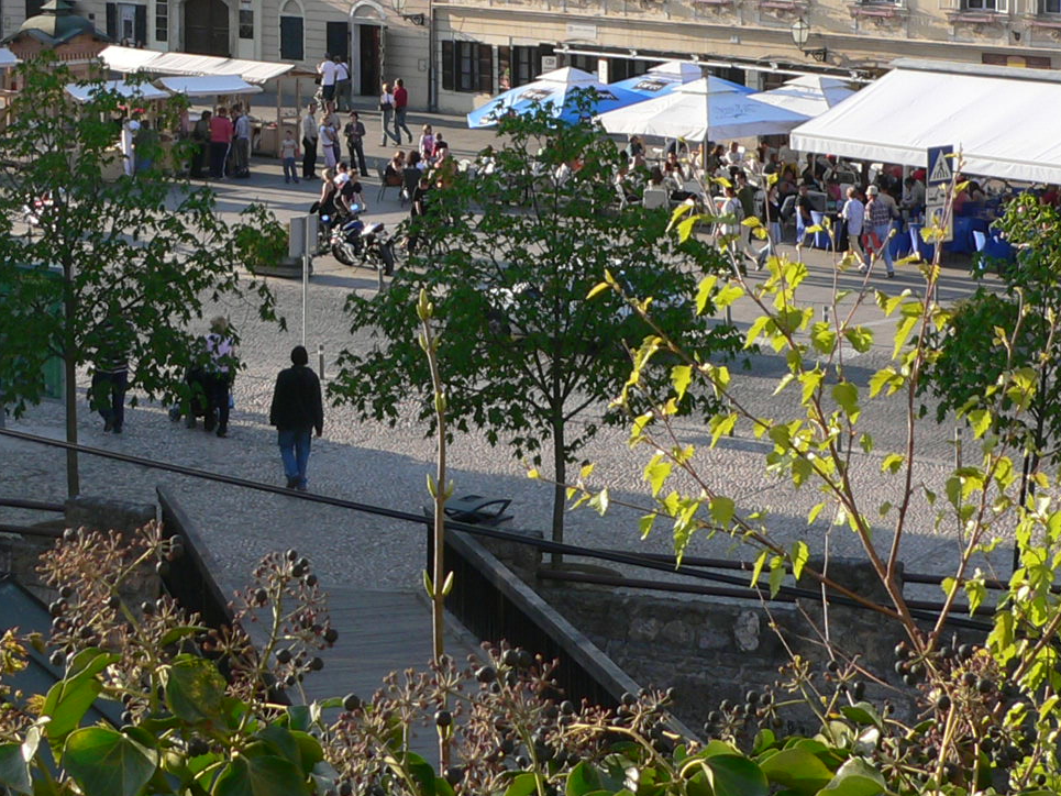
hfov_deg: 22.5
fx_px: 2667
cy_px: -10
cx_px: 506
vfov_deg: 16.6
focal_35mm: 87
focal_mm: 6.8
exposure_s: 1/200
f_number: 4
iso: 80
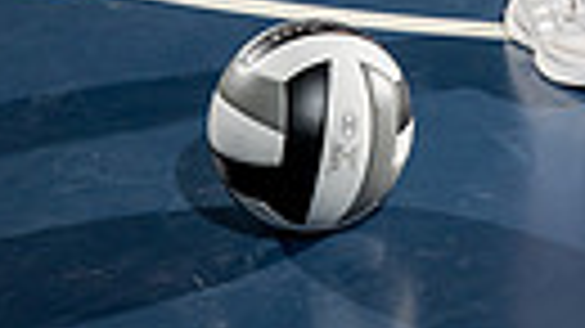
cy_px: -562
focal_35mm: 160
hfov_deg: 13.3
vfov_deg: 7.0
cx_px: 580
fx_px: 2481
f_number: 8
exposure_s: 1/250
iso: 500
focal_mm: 44
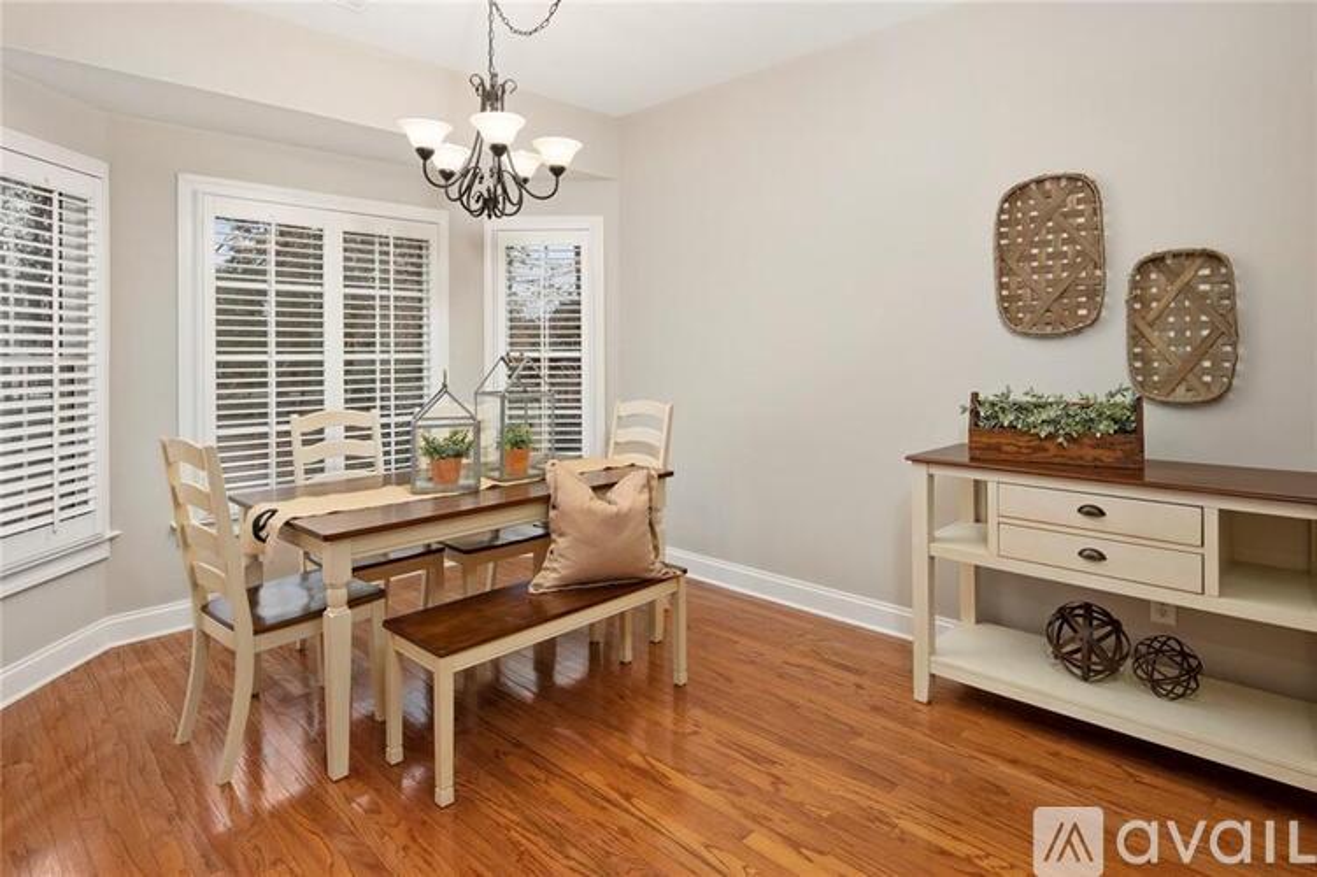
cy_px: 438
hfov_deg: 86.9
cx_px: 658
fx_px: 695
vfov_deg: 64.5
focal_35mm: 19
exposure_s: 1/3
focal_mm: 19
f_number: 7.1
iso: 320
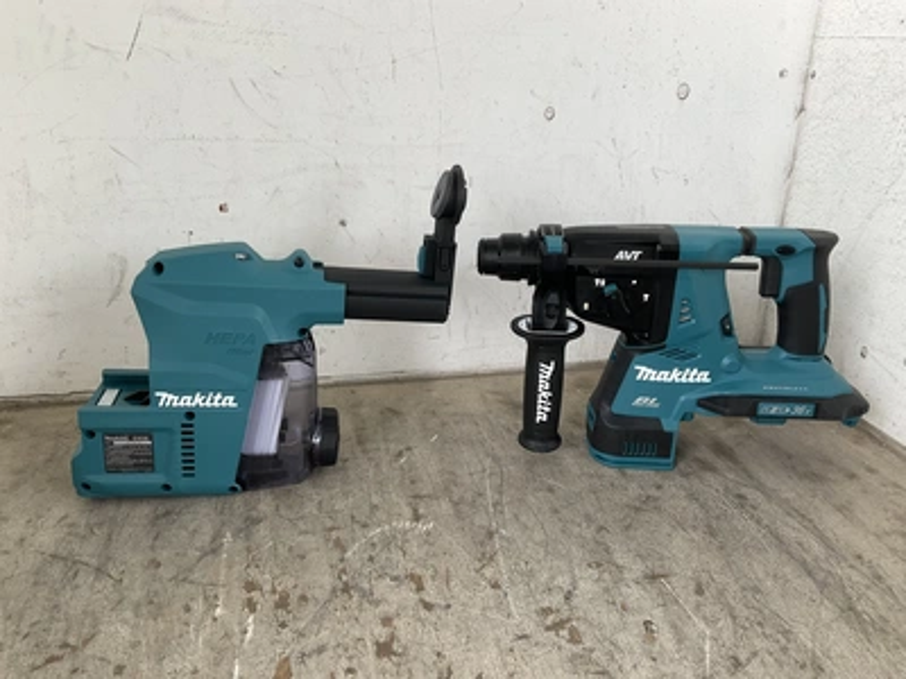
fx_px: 759
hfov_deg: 61.7
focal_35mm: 29
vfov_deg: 48.2
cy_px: 340
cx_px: 453
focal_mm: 3
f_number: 1.8
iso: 32
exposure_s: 1/122
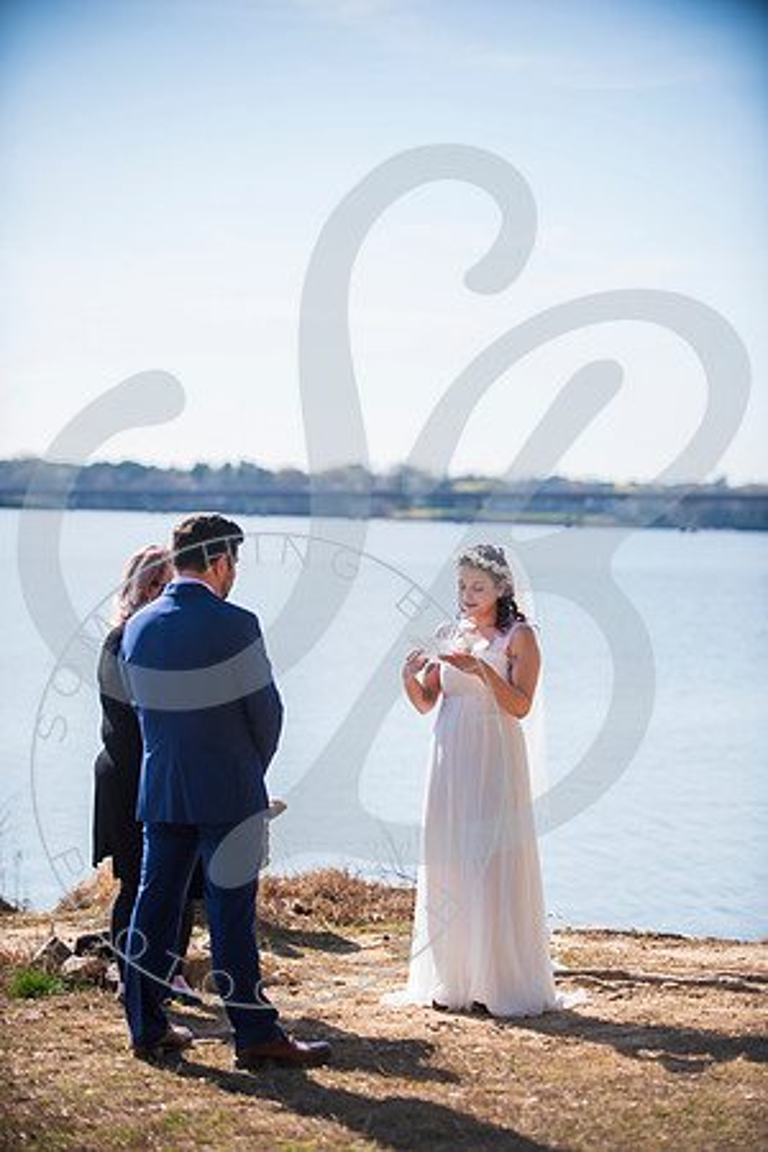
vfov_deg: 21.5
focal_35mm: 95
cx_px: 384
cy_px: 576
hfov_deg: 14.4
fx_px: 3040
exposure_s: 1/1000
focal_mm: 95
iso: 100
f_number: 2.8
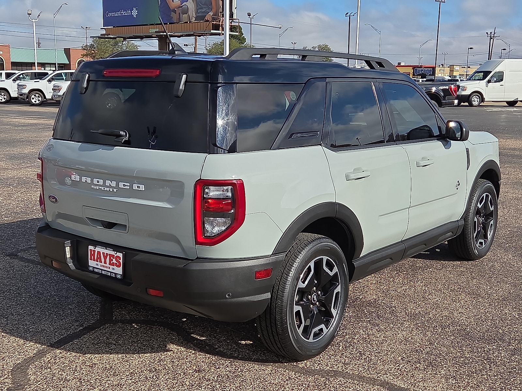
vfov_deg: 32.9
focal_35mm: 44
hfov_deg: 42.9
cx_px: 261
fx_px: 664
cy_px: 196
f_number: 1.8
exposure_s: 1/1667
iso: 25
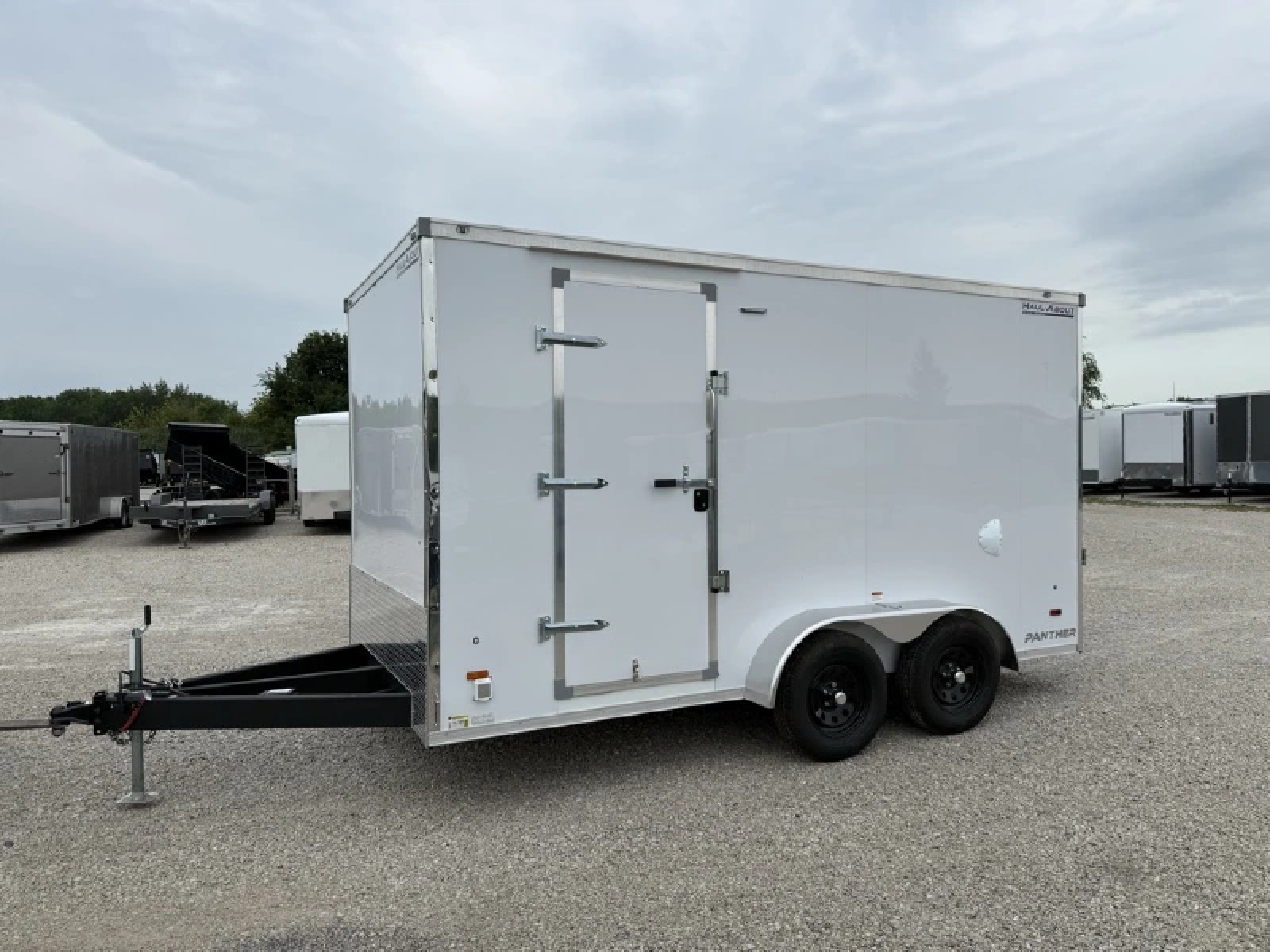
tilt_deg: -2.4
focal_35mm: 24
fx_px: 881
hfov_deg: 71.6
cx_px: 635
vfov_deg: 56.8
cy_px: 476
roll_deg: +1.7
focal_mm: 6.76
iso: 80
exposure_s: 1/3584
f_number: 1.78
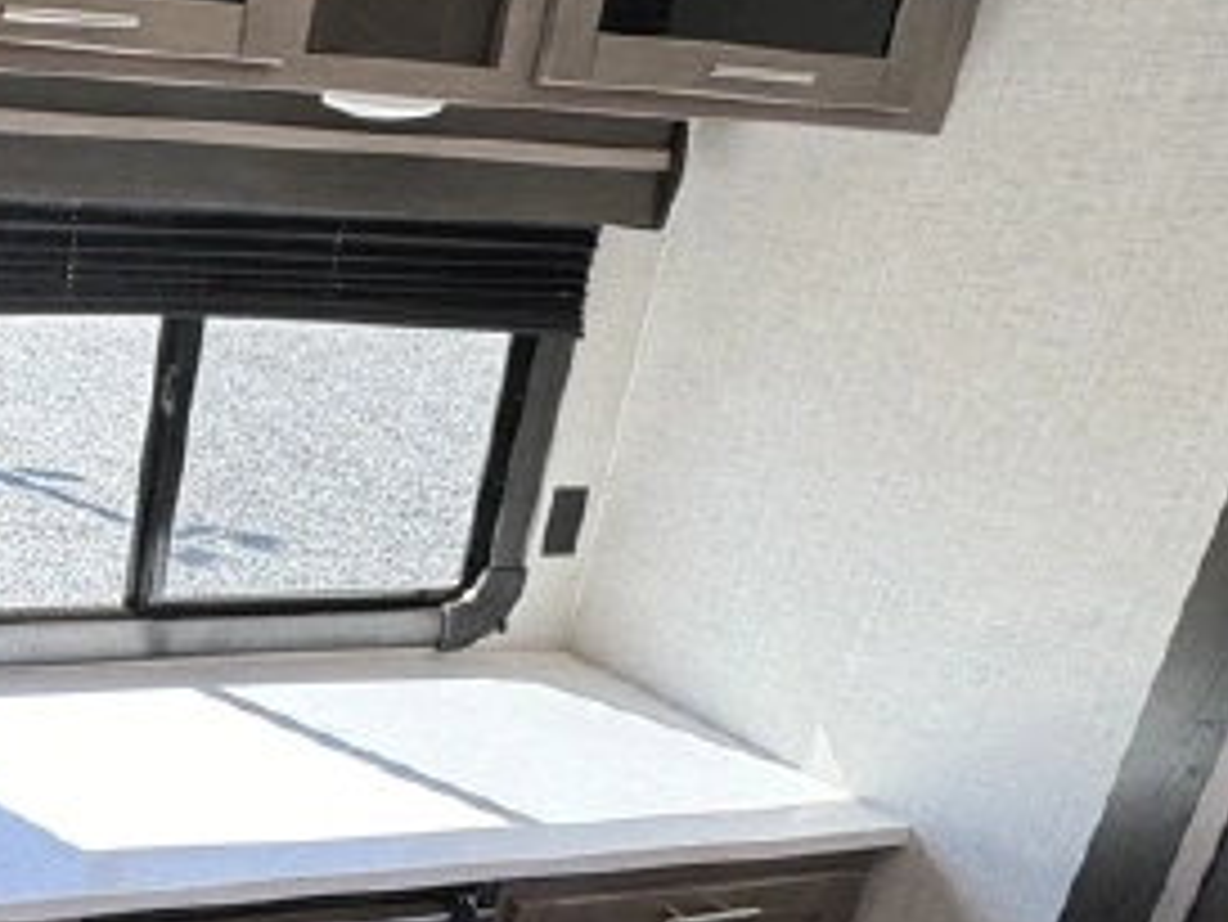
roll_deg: -1.6
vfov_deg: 35.0
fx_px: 1455
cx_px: -207
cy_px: 562
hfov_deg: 36.5
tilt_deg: -19.4
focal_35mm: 41
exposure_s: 1/121
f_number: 2.2
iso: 125
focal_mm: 2.22
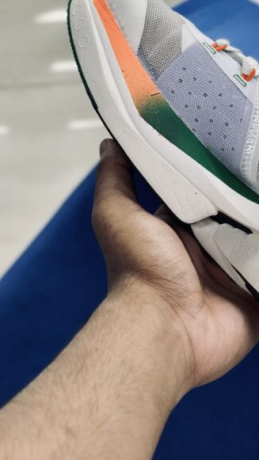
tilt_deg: -58.2
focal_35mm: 84
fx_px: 1025
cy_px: 169
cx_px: 259
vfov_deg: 25.2
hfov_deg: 14.2
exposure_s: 1/121
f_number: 1.78
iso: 64
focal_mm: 6.86
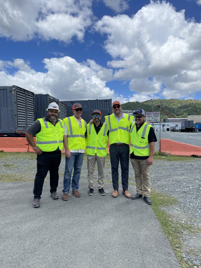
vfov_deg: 67.3
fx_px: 201
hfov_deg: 53.1
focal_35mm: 26
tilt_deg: -1.4
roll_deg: -0.3
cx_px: 100
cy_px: 134
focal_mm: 4.2
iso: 32
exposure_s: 1/3731
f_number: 1.6
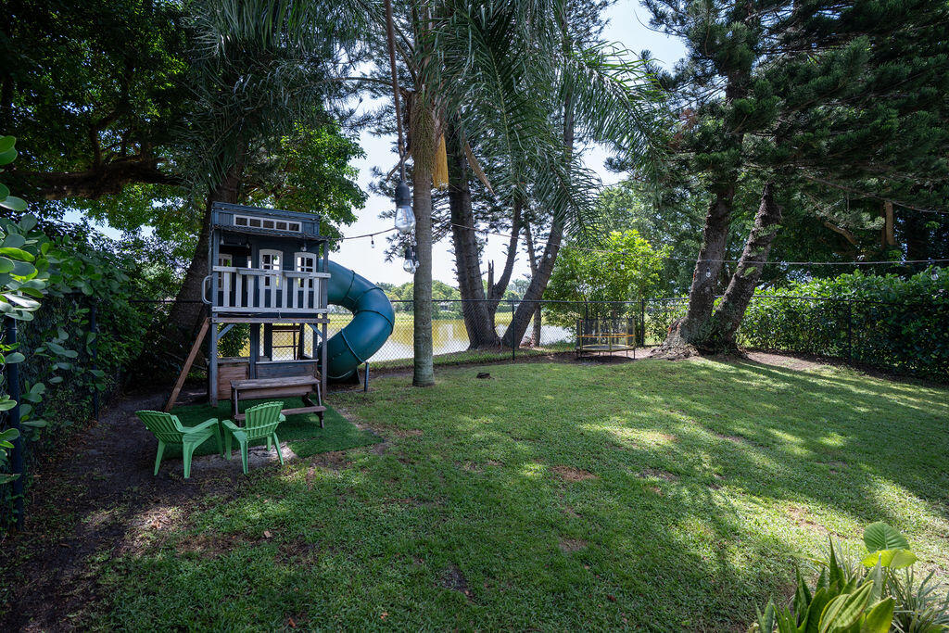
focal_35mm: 16
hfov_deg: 96.7
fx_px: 422
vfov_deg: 73.8
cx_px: 474
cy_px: 316
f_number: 4
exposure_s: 1/400
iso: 160
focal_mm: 16
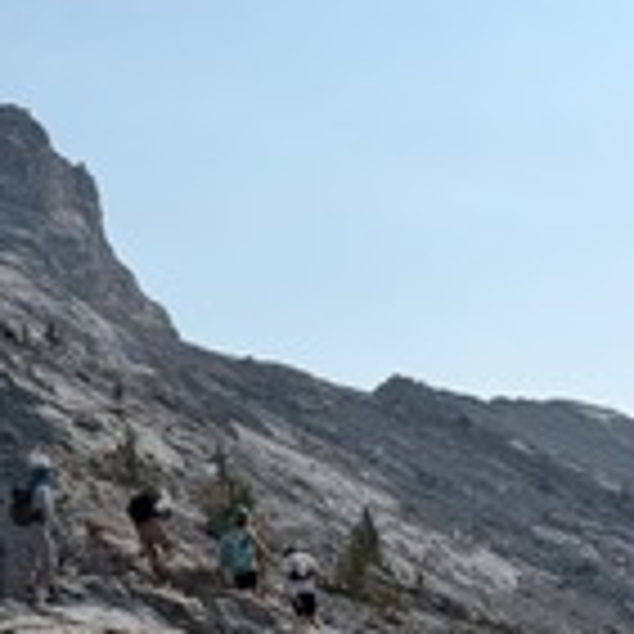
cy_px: 641
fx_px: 1554
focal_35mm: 75
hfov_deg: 21.8
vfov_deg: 22.2
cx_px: -63
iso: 80
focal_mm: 6.76
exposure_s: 1/10309
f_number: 1.78
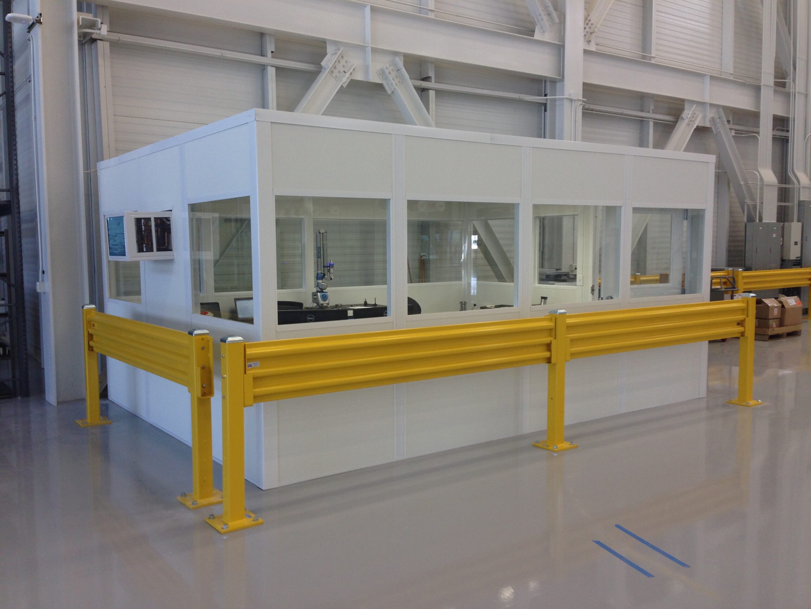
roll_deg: +0.4
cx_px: 406
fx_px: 773
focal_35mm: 33
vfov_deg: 42.9
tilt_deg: -5.0
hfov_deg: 55.4
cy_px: 304
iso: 50
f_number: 2.4
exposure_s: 1/73
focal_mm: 4.12
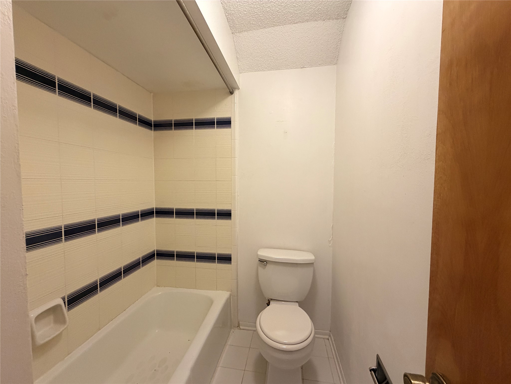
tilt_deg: -2.1
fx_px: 207
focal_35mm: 14
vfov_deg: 85.7
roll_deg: +0.7
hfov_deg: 102.1
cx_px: 256
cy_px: 192
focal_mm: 2.22
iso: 400
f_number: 2.2
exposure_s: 1/60
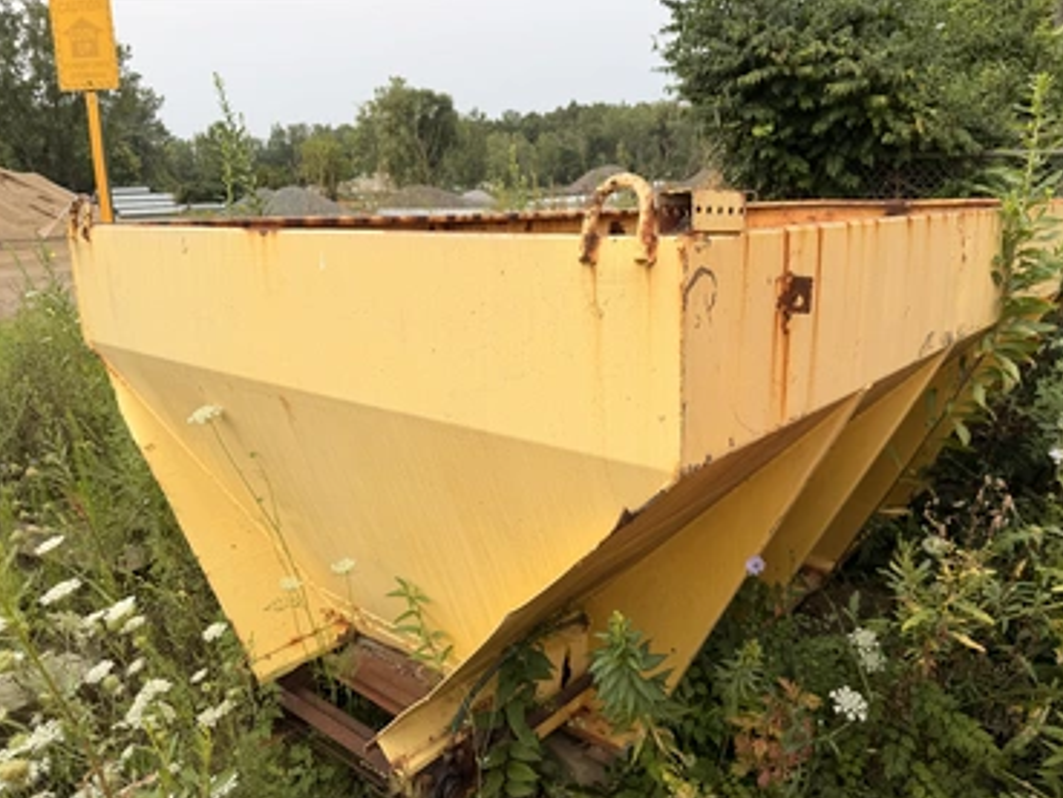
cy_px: 406
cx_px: 556
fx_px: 799
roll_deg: +2.7
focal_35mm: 26
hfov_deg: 67.3
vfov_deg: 53.1
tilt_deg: -14.0
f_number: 1.78
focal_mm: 6.76
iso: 80
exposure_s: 1/2801
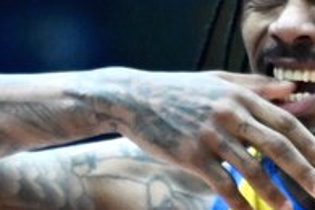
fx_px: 6851
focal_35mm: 783
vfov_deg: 1.8
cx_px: 355
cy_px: 174
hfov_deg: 2.6
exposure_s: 1/640
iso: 2500
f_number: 2.8
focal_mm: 200
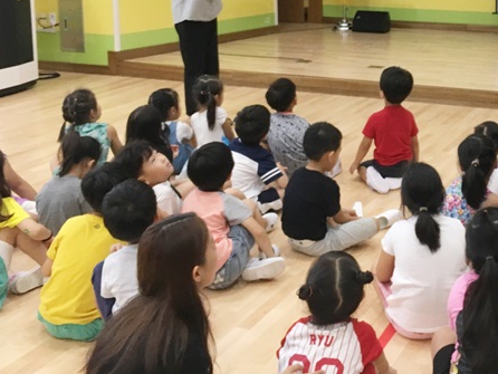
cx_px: 431
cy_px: 50
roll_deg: -0.7
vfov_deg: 27.2
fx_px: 748
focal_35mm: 52
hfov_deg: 35.0
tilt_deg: -7.7
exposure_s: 1/30
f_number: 2.2
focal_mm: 4.15
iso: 40
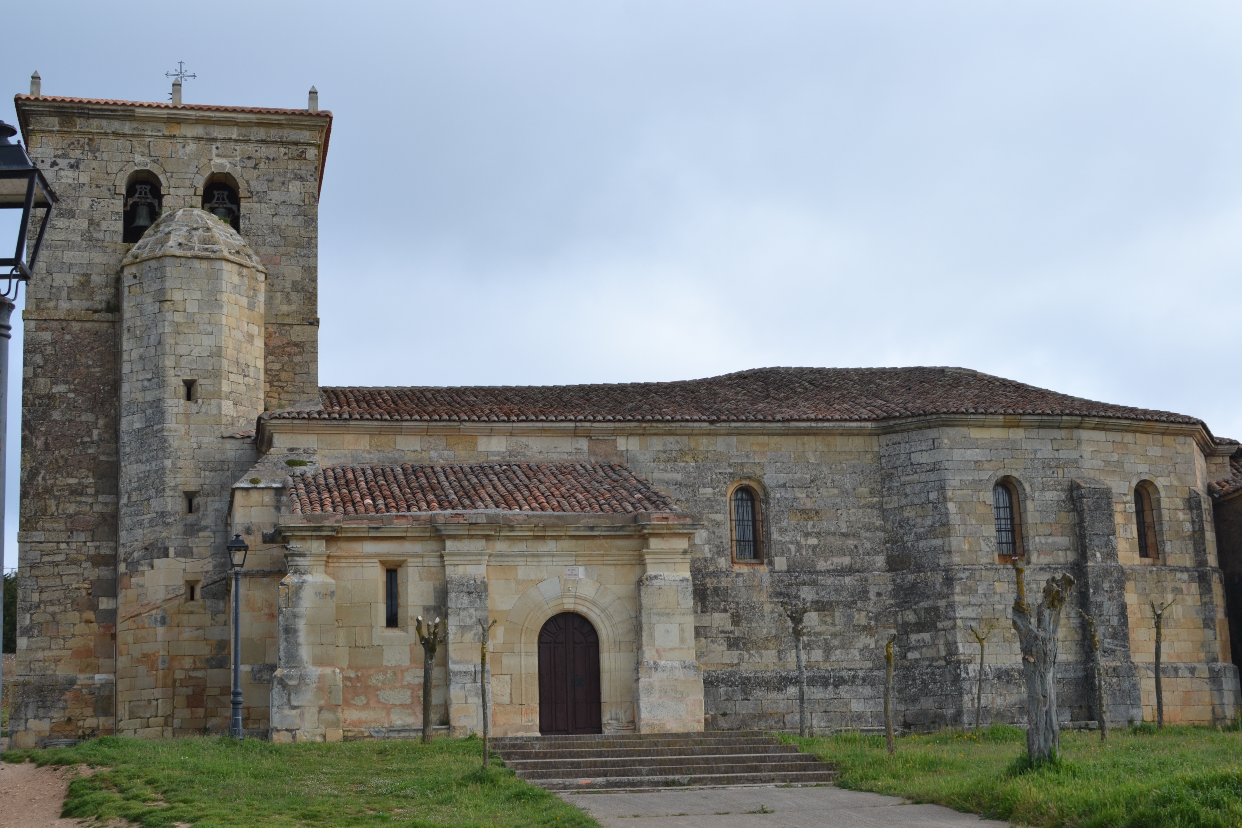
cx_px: 621
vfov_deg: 25.8
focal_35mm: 52
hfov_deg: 37.9
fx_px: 1811
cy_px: 414
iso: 100
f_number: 8
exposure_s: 1/200
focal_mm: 35
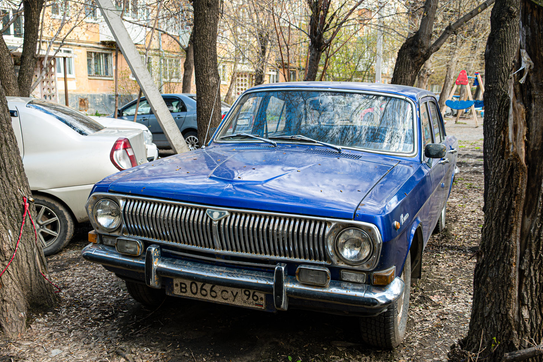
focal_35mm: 33
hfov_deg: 57.2
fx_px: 498
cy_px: 184
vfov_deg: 40.0
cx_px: 270
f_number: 6.3
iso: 400
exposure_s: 1/200
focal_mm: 32
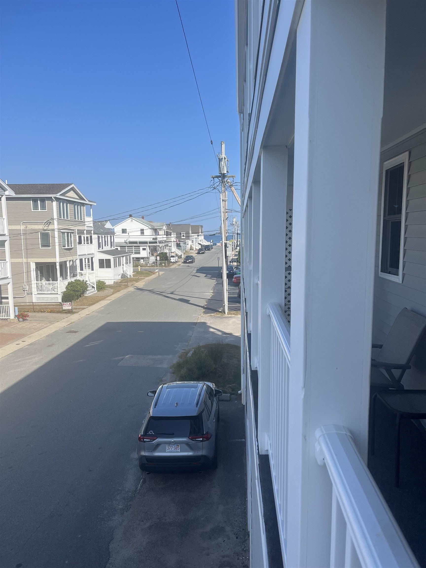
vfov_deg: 67.3
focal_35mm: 26
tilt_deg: -8.8
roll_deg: +1.4
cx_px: 213
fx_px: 427
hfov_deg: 53.1
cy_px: 284
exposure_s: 1/3135
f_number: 1.6
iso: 50
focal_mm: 5.1
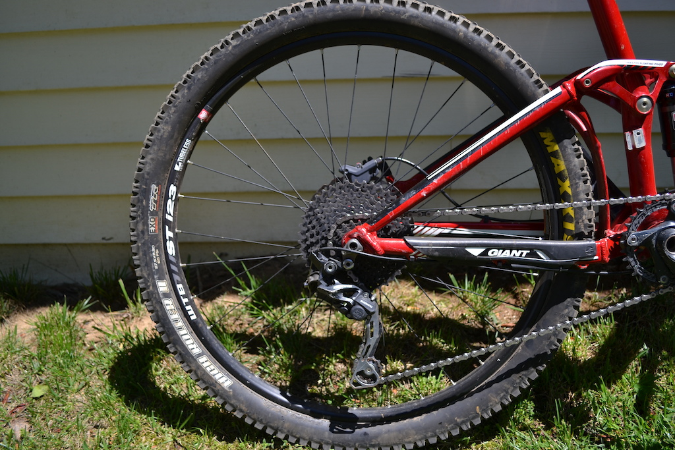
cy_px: 225
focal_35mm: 33
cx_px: 338
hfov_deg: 57.2
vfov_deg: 40.0
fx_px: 619
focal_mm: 22
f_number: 3.8
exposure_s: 1/640
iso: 100
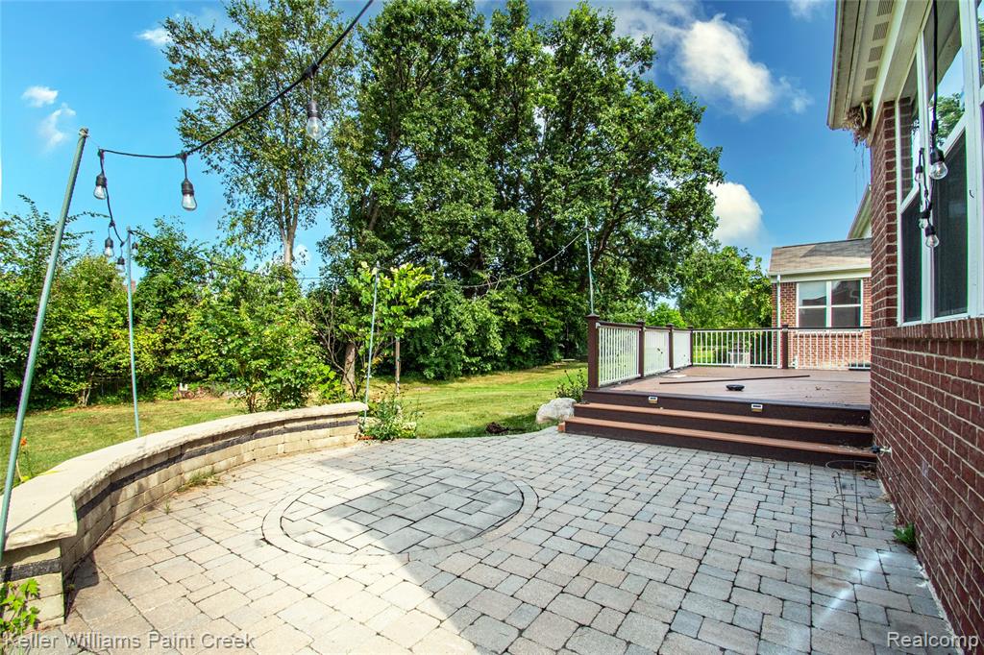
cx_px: 492
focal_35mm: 15
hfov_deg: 100.4
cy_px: 328
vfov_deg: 77.3
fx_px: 410
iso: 500
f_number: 16
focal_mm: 10
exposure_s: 1/160
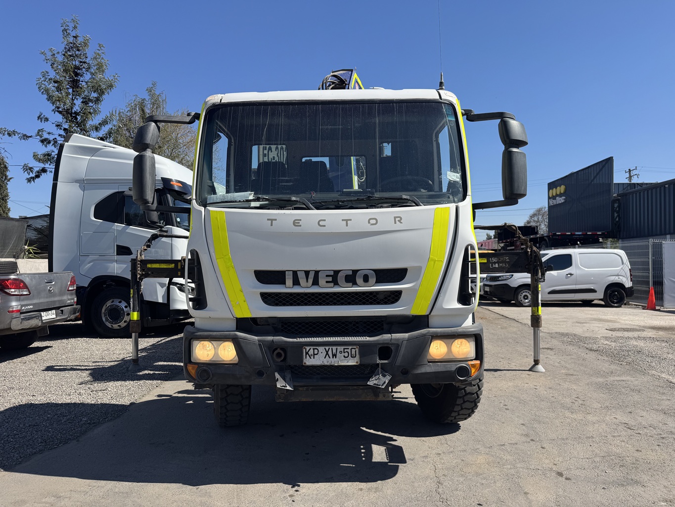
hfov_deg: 71.6
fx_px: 468
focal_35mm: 24
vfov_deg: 56.8
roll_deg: +0.1
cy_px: 254
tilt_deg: +1.5
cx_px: 338
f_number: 1.78
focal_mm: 6.76
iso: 80
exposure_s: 1/4049
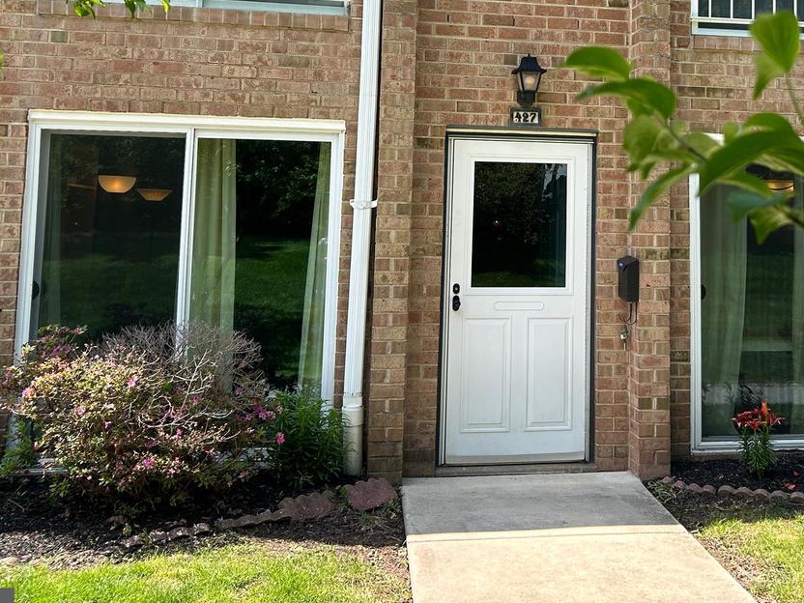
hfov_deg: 41.5
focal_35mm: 45
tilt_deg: +4.9
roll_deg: +0.0
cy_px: 122
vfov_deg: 31.4
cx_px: 540
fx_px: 1045
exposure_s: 1/1068
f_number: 1.5
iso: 50
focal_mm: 5.7
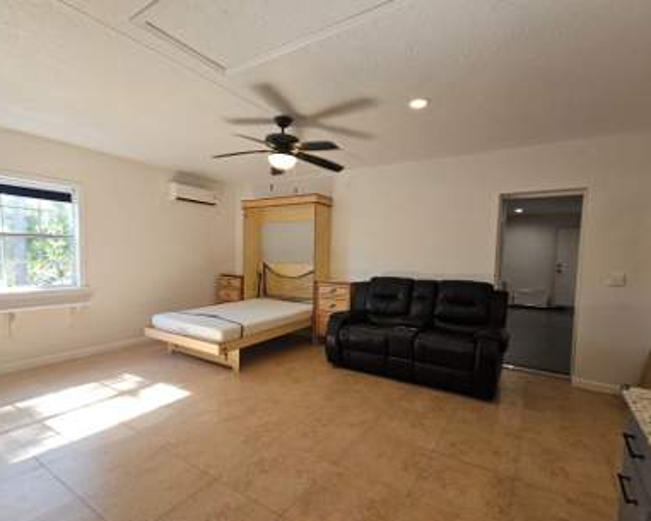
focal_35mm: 16
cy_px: 280
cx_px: 337
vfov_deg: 80.3
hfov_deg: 93.1
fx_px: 308
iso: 80
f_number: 2.2
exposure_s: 1/60
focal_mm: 2.2
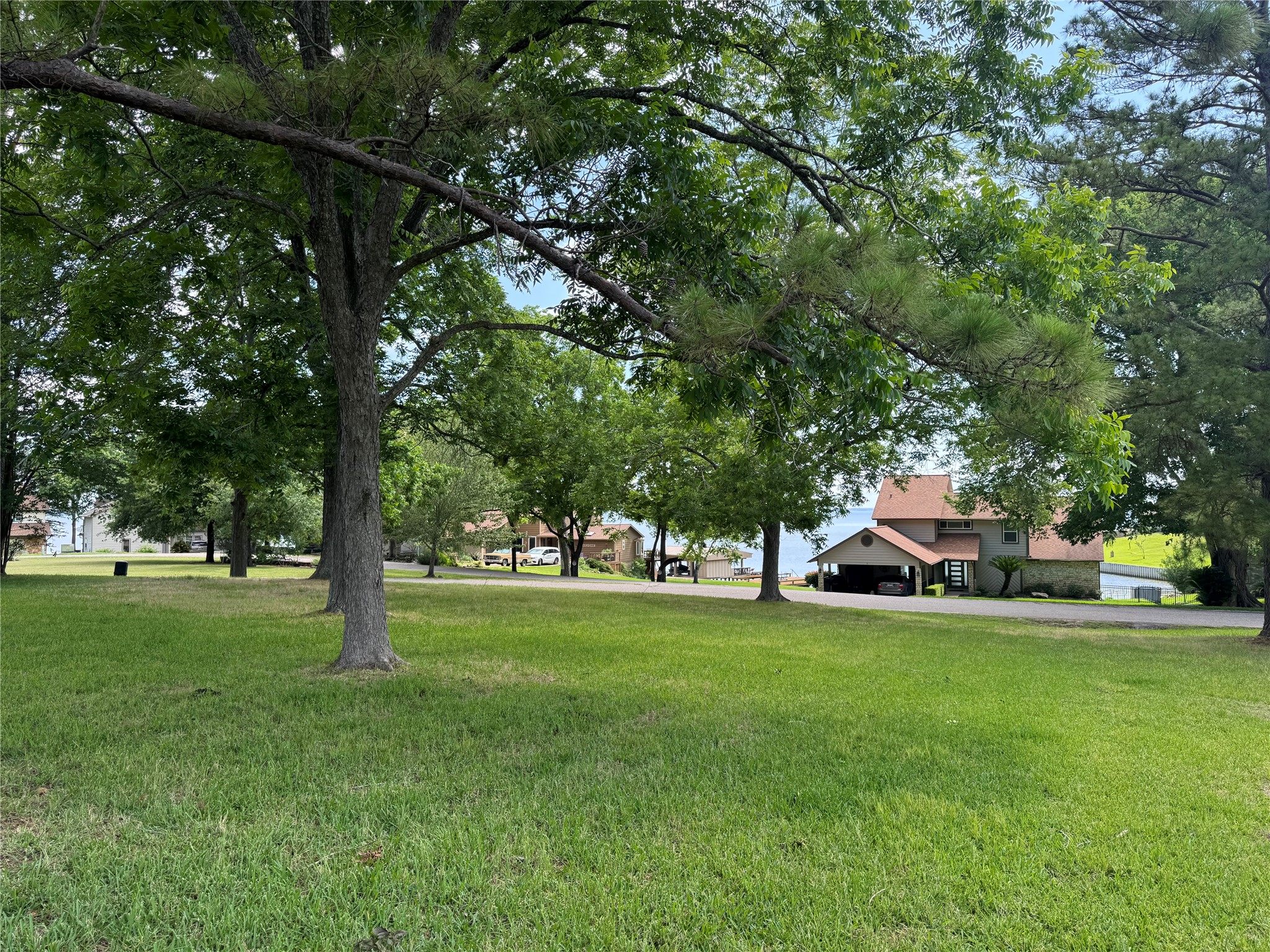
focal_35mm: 24
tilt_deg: +2.3
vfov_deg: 56.8
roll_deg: +0.0
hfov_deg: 71.6
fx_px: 881
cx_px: 635
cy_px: 476
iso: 80
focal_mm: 6.76
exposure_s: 1/792
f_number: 1.78
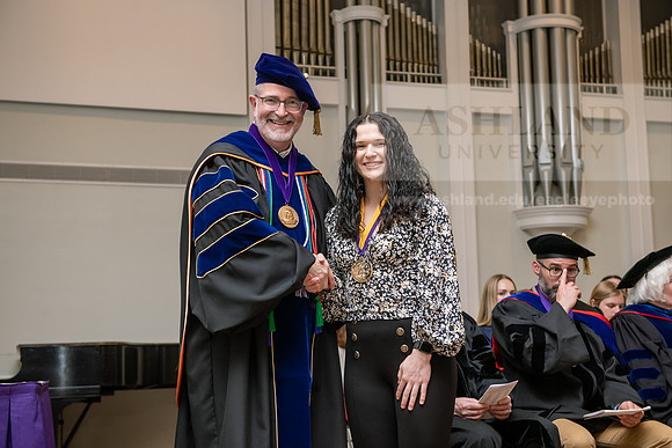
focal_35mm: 58
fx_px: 1083
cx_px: 336
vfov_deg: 23.4
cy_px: 224
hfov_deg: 34.5
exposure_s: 1/200
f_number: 4.5
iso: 1250
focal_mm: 58
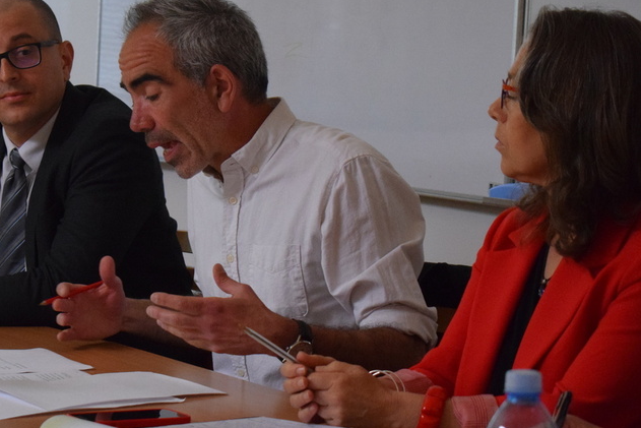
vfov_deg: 10.3
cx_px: 210
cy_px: 260
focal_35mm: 134
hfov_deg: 15.3
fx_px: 2383
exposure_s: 1/160
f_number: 5.6
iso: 3200
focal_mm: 55
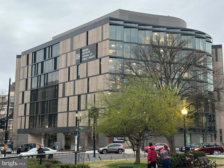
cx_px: 112
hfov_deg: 39.7
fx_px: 311
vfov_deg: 30.3
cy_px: 84
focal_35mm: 48
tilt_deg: +10.0
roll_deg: -0.8
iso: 160
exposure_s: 1/60
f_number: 1.78
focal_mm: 6.86
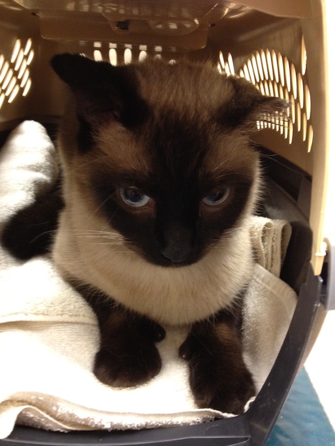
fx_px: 451
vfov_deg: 52.6
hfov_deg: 40.7
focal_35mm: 35
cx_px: 168
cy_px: 223
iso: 320
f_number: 2.4
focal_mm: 4.28
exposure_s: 1/20
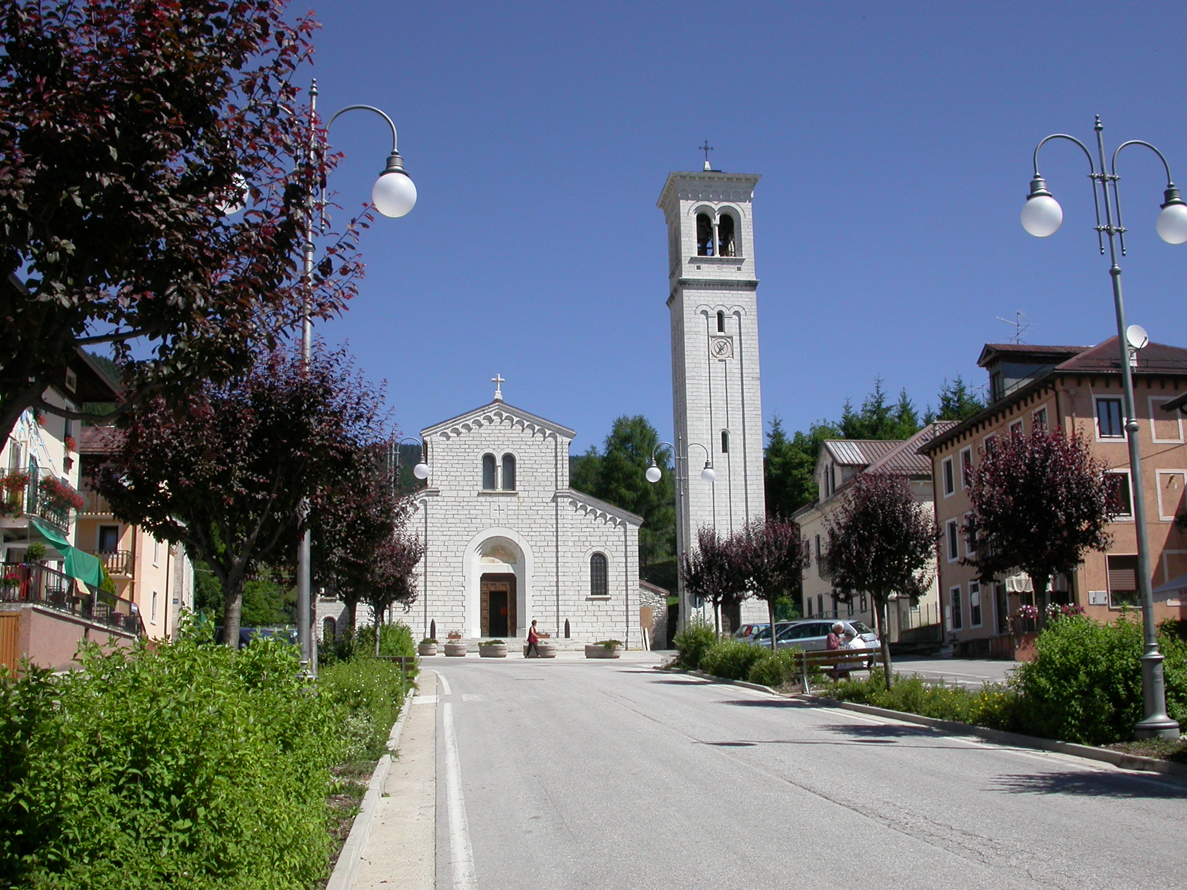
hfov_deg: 49.0
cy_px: 445
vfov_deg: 37.7
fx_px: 1303
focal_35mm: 38
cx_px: 594
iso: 100
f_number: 7.5
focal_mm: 7.85
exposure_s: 1/440
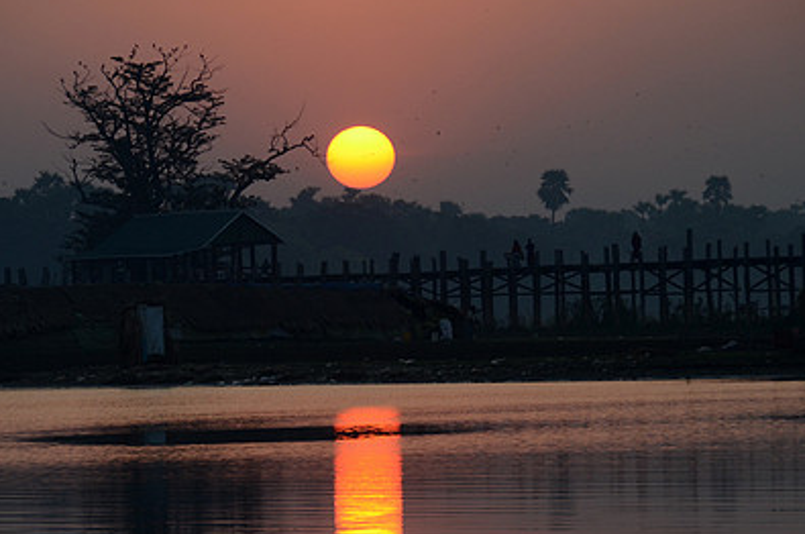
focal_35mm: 330
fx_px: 7367
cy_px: 316
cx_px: 395
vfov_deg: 4.2
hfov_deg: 6.3
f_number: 5.6
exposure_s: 1/640
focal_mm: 150
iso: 400
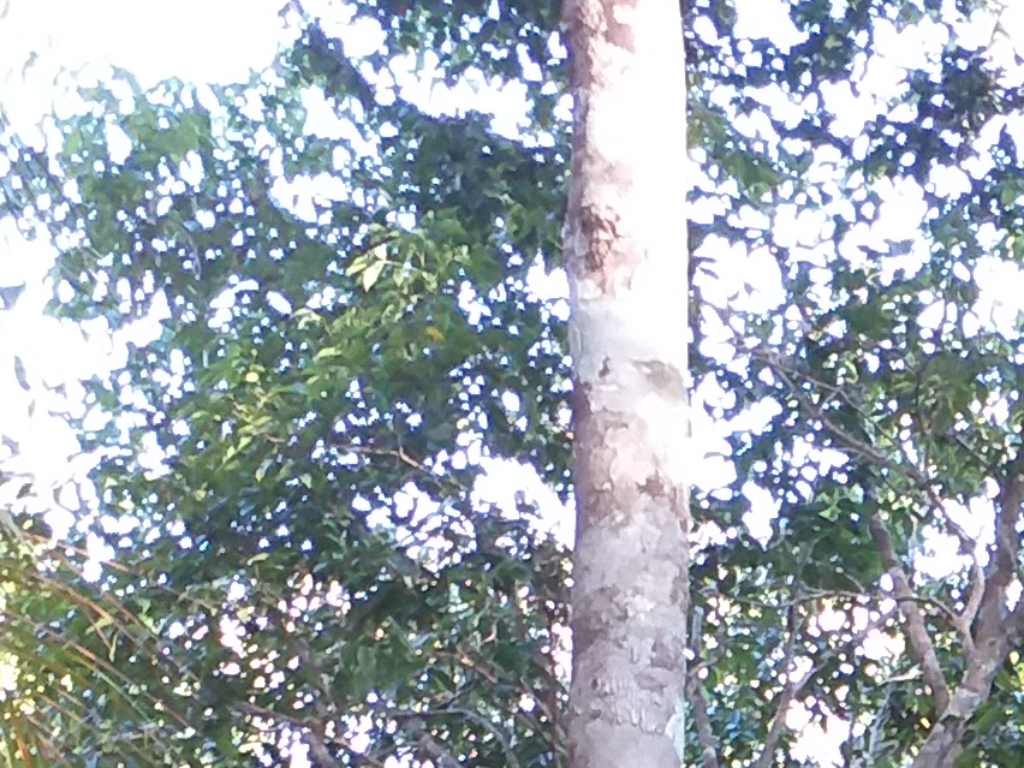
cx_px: 1959
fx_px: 3727
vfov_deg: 10.3
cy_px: 1796
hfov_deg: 13.6
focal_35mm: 126
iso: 100
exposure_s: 1/40
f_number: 1.9
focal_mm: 3.6
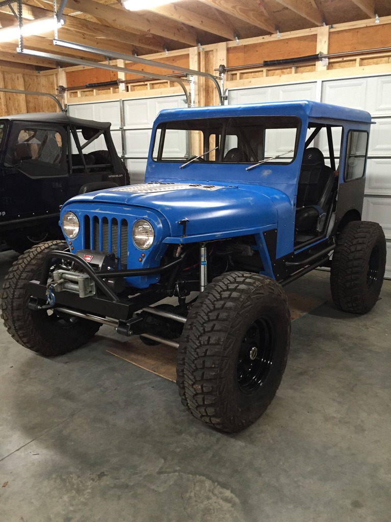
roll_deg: +1.8
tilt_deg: -14.1
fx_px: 437
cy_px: 261
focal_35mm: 29
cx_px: 196
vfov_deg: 61.7
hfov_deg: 48.2
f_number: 2.2
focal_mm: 4.15
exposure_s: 1/30
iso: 160
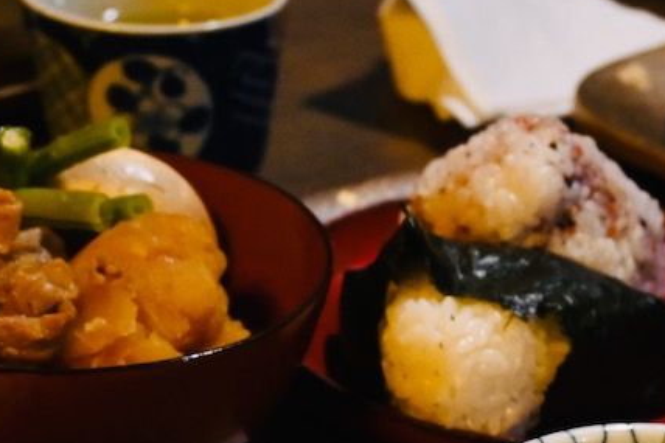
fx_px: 1991
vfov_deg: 12.1
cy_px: 672
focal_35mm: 108
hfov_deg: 18.9
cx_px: 418
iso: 1800
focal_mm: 21.5
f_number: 4
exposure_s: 1/30
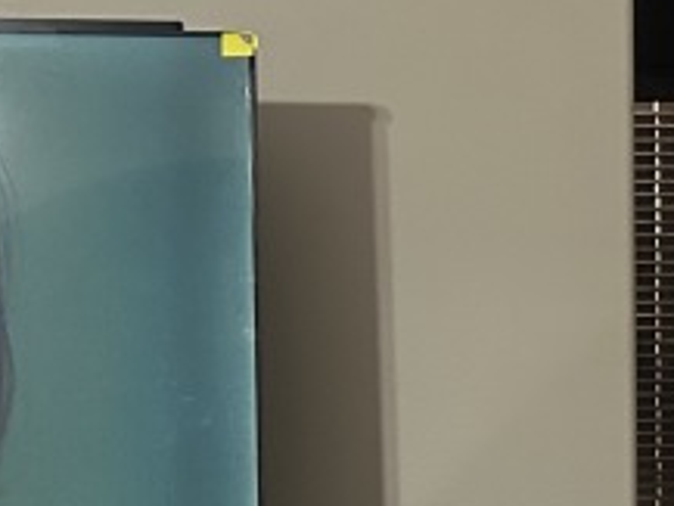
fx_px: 2201
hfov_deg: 17.1
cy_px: 680
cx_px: 624
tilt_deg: -6.0
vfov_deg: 12.7
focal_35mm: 113
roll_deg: +0.4
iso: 800
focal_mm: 6.86
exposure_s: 1/40
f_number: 1.78
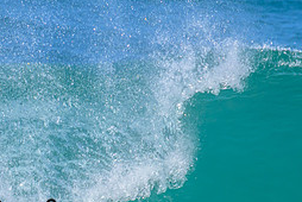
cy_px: 191
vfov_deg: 0.6
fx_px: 18762
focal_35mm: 2234
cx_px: 47
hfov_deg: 0.9
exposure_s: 1/2000
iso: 1000
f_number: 11
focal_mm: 800
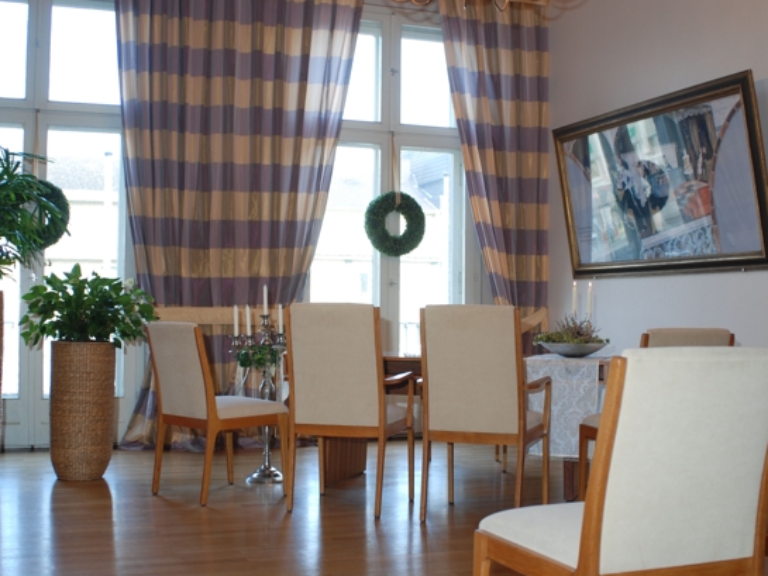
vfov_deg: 31.5
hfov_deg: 41.2
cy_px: 287
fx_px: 1021
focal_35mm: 46
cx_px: 396
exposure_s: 1/30
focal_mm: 28
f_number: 3.8
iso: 140
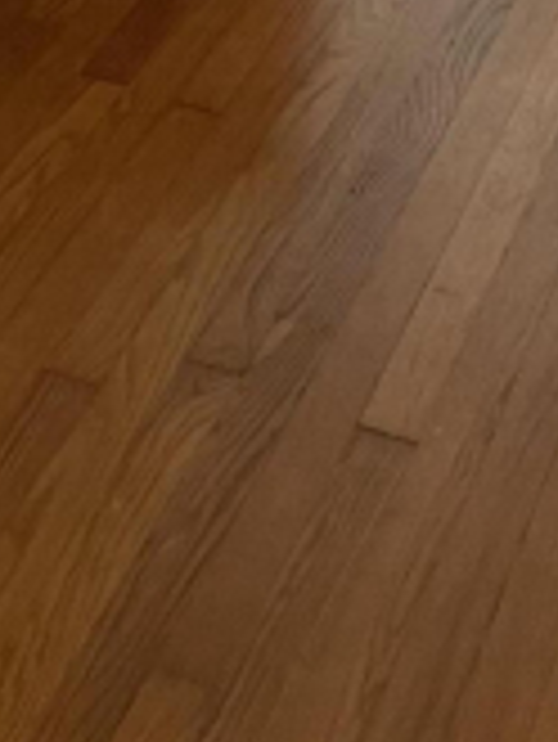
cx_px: 356
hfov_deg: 14.1
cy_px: -672
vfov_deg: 15.5
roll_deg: +1.1
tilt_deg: -17.0
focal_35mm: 105
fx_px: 2254
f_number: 1.6
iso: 400
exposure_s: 1/60
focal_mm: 4.2
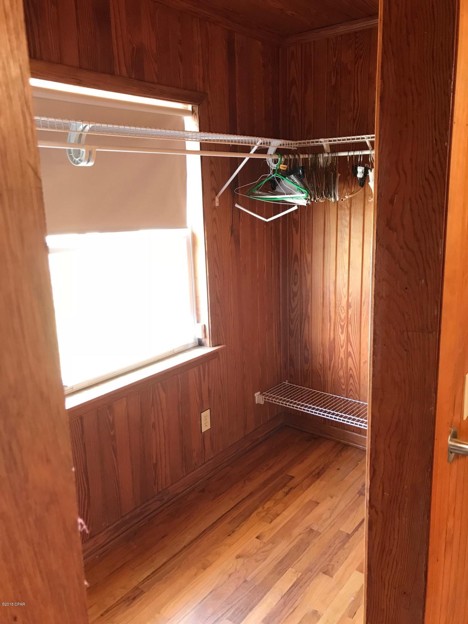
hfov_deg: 49.7
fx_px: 505
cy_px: 312
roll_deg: +1.7
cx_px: 234
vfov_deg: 63.4
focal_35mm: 28
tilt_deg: -11.8
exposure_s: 1/15
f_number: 1.8
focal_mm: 3.99
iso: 50
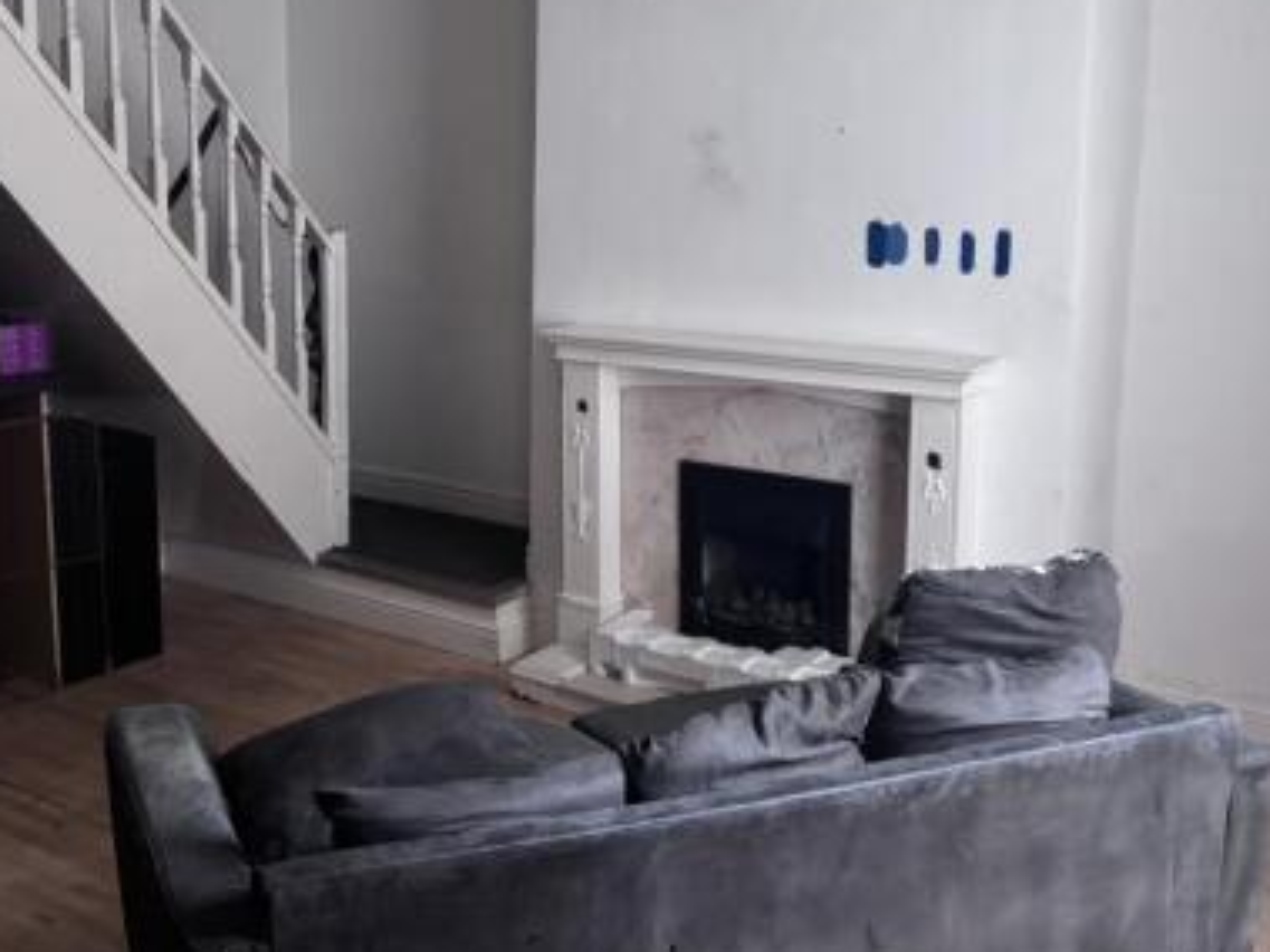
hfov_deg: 45.9
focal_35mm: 40
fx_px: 1467
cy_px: 364
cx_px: 400
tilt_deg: -7.9
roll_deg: +0.7
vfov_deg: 35.8
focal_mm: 5.96
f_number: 1.6
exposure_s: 1/31
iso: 640
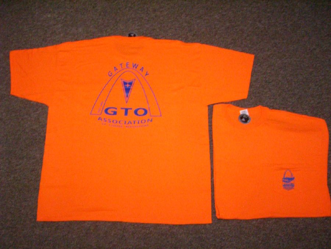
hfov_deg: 49.0
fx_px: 363
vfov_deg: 37.7
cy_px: 124
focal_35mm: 38
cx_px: 166
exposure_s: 1/30
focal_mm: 6.2
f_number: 2.7
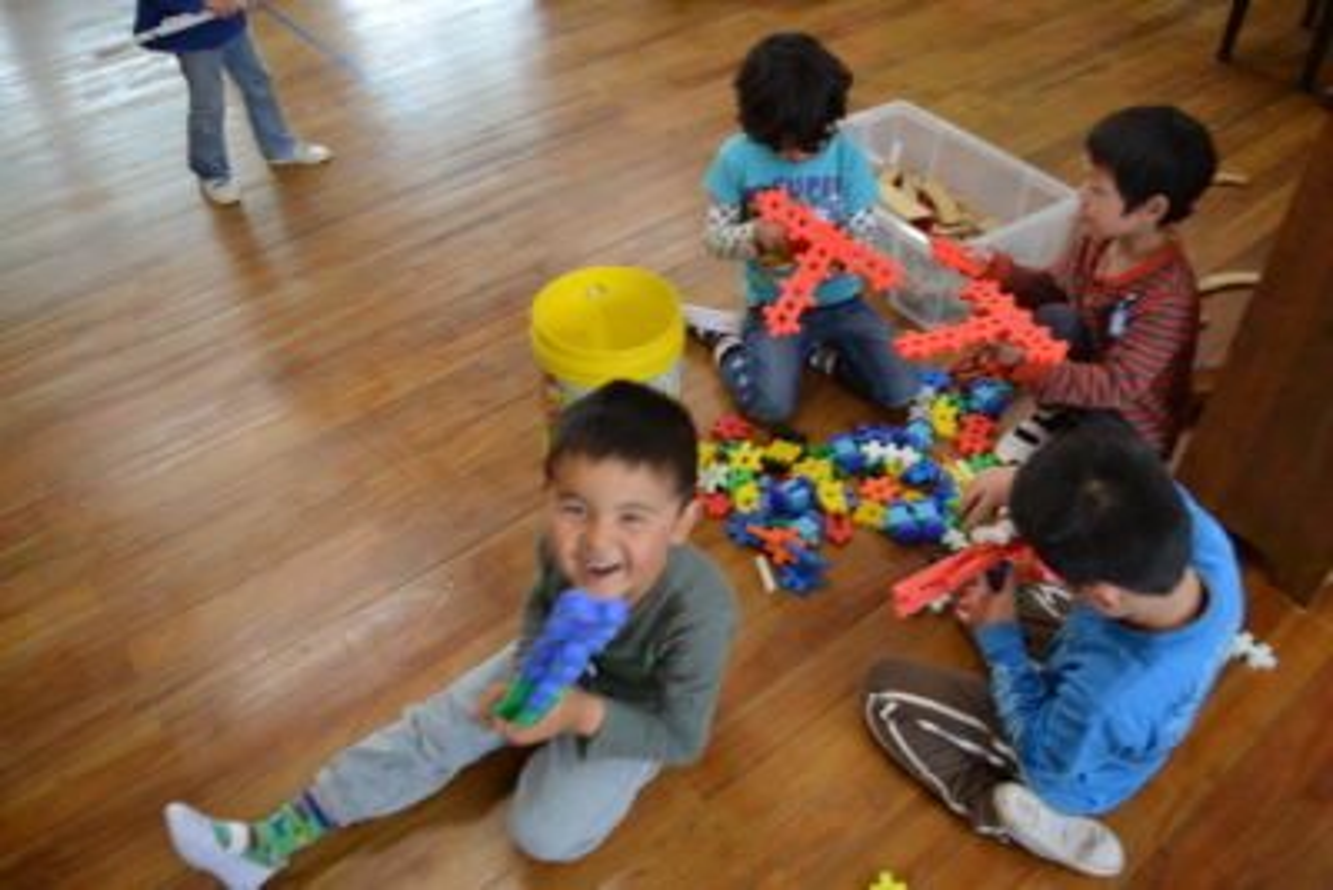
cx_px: 666
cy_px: 445
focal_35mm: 27
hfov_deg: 67.4
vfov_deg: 48.0
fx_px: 1000
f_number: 4
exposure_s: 1/60
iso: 400
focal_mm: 18
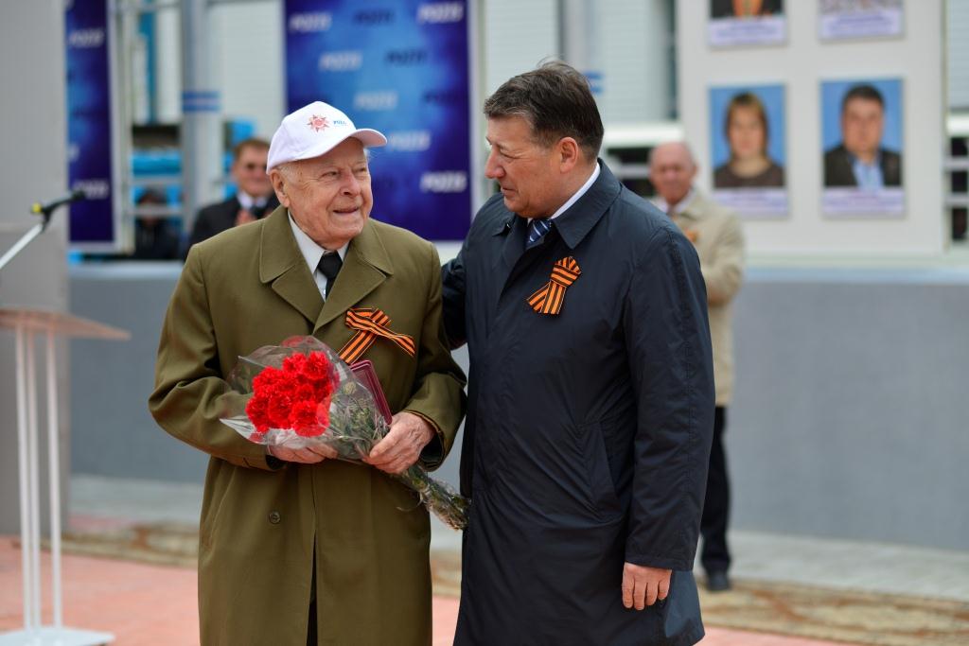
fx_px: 2288
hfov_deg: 23.9
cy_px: 323
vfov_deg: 16.1
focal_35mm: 85
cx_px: 484
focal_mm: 85
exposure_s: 1/8000
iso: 500
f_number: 2.2
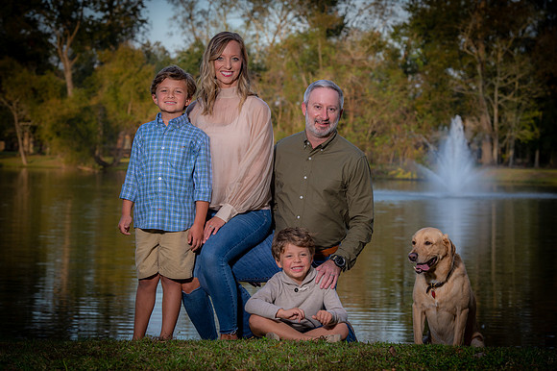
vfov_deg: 12.4
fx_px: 1701
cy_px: 186
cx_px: 278
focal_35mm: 110
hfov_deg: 18.6
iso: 400
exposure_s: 1/160
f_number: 8
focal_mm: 110
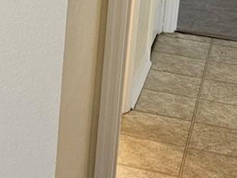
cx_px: -88
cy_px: -85
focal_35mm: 134
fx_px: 917
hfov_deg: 14.0
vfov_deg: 10.7
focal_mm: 5.4
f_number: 1.8
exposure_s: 1/138
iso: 320
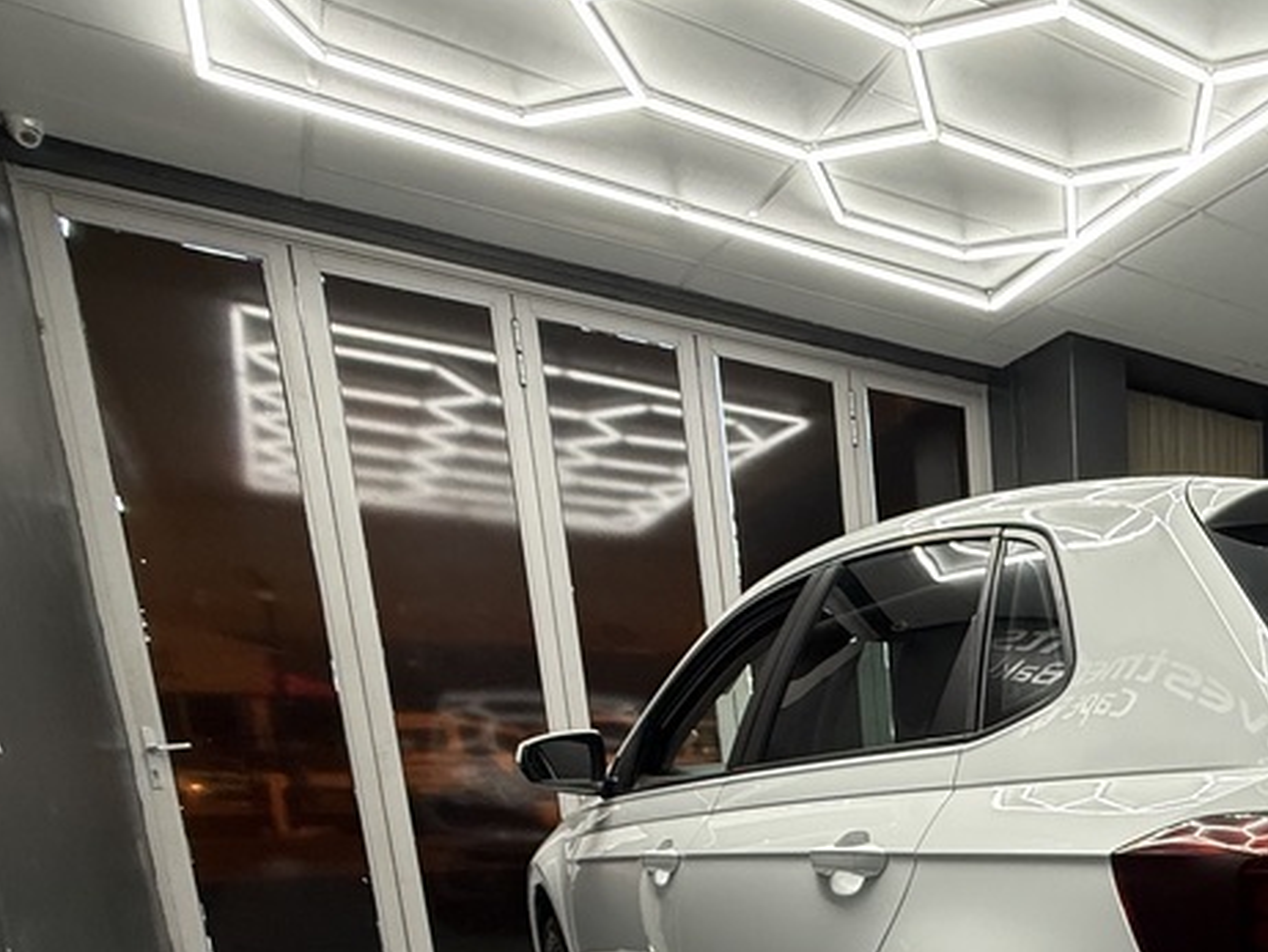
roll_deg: +0.5
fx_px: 1136
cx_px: 1361
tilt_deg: -10.8
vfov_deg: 39.4
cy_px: 979
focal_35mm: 31
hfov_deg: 45.5
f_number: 2.2
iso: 200
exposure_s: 1/100
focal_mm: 2.22
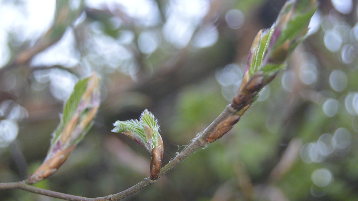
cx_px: 149
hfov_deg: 24.2
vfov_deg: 13.7
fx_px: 835
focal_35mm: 88
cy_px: 127
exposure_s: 1/60
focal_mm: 46
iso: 500
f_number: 5.3
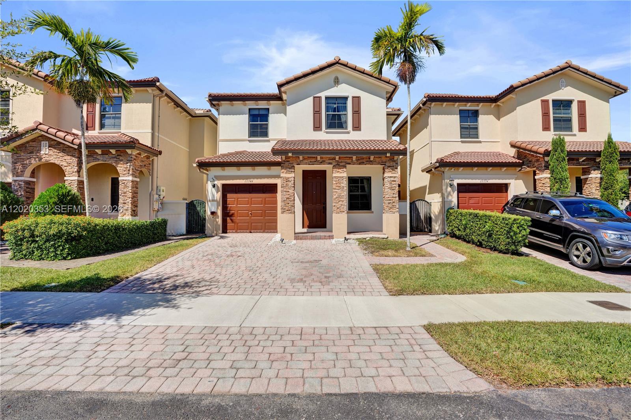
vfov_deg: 73.7
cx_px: 316
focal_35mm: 16
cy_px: 210
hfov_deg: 96.8
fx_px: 280
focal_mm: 16
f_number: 6.3
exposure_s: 1/320
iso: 50
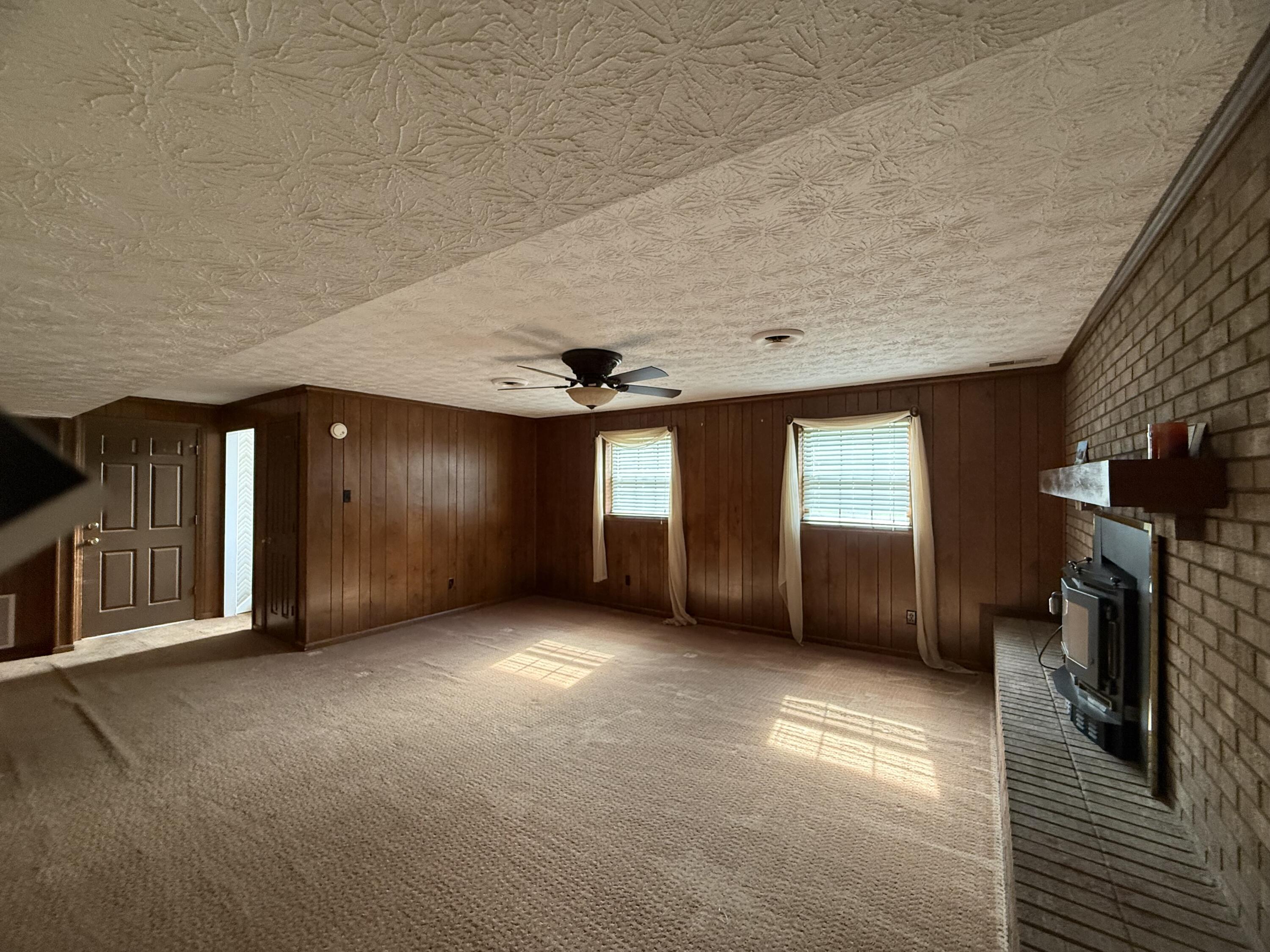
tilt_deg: +1.6
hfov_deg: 102.1
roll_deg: -0.1
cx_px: 635
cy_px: 476
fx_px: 514
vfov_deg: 85.7
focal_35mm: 14
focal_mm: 2.22
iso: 320
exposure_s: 1/60
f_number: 2.2
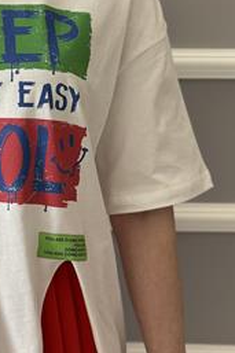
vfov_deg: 20.2
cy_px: 174
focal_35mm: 101
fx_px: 990
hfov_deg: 13.3
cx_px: -16
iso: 80
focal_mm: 6.86
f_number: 1.78
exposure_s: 1/262
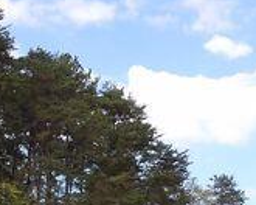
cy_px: 314
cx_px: -18
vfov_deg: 12.1
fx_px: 917
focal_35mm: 121
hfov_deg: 15.5
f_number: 3.2
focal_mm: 4.3
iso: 100
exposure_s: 1/657
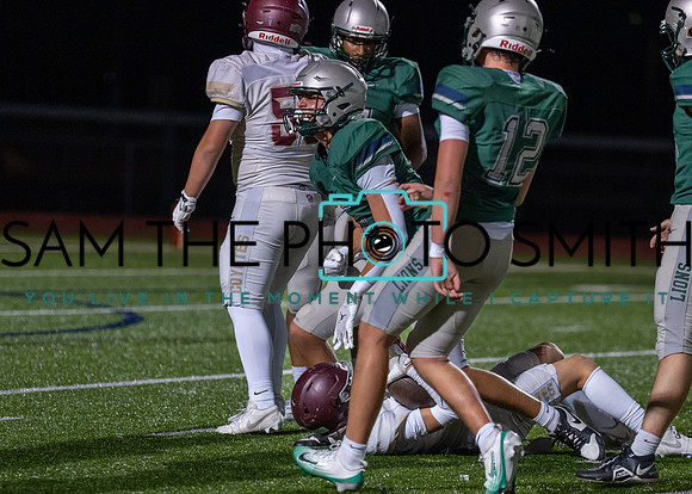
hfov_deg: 7.2
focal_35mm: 280
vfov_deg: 5.1
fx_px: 5500
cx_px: 425
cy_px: 278
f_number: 2.8
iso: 2500
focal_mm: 164
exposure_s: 1/1000
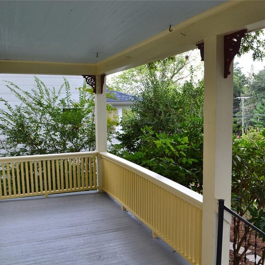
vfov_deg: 47.2
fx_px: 303
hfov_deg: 46.8
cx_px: 164
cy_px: 134
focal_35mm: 35
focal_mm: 18
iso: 400
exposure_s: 1/60
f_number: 8
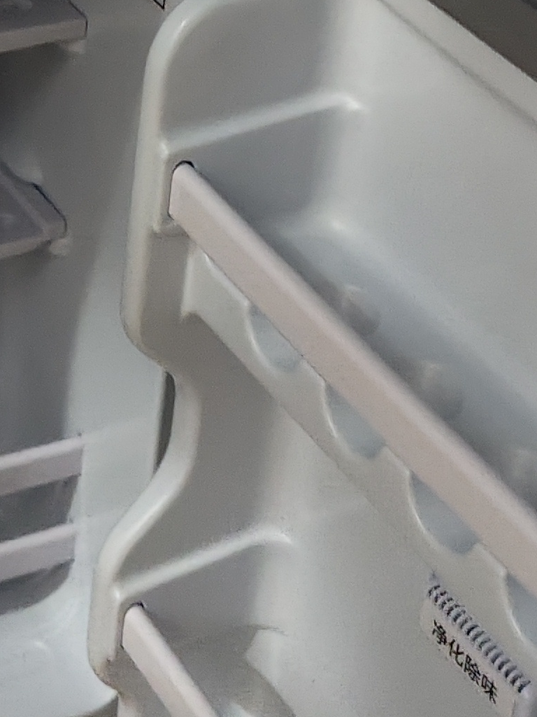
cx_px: 220
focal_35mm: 92
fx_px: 1903
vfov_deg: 20.6
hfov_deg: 16.1
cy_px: -13
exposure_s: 1/14.3
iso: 2564
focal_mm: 5.56
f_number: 1.88
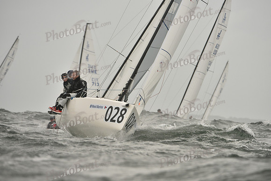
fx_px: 3012
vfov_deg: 3.4
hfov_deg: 5.2
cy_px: 90
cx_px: 136
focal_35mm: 400
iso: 400
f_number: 7.1
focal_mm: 400
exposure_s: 1/1250
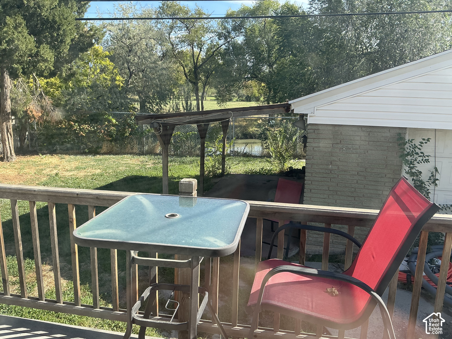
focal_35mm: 28
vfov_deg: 49.7
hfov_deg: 63.4
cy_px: 170
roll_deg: -0.5
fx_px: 366
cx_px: 226
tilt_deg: -10.7
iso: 25
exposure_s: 1/650
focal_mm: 3
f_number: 1.8
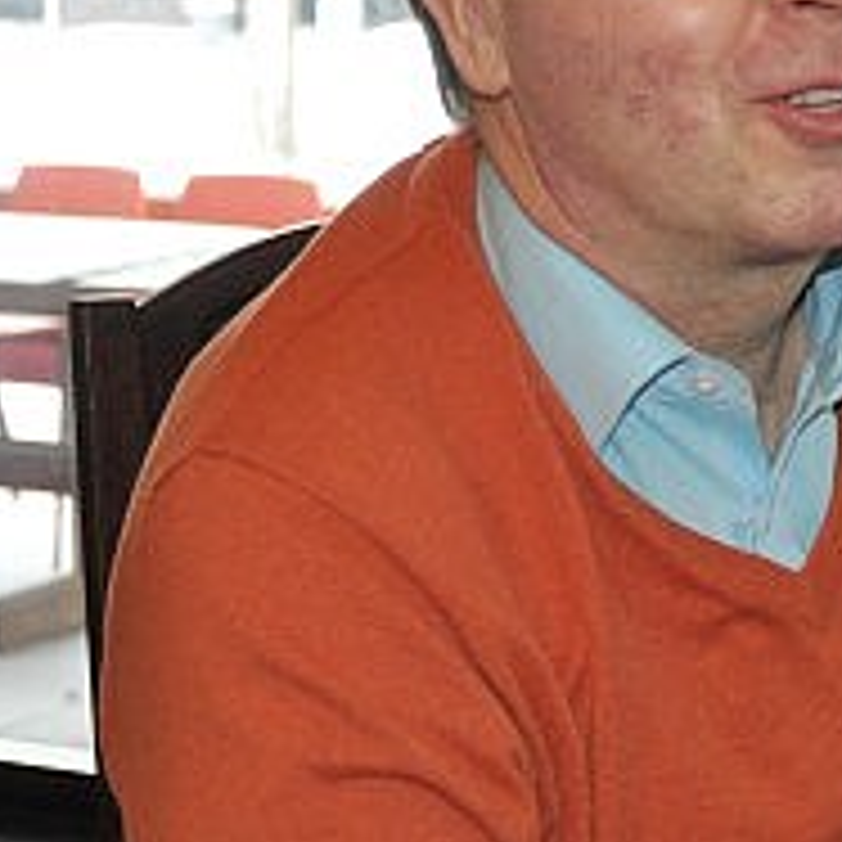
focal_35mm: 102
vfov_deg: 16.9
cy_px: 263
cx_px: 968
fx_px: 2817
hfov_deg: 16.4
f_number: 3.8
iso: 800
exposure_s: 1/80
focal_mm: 25
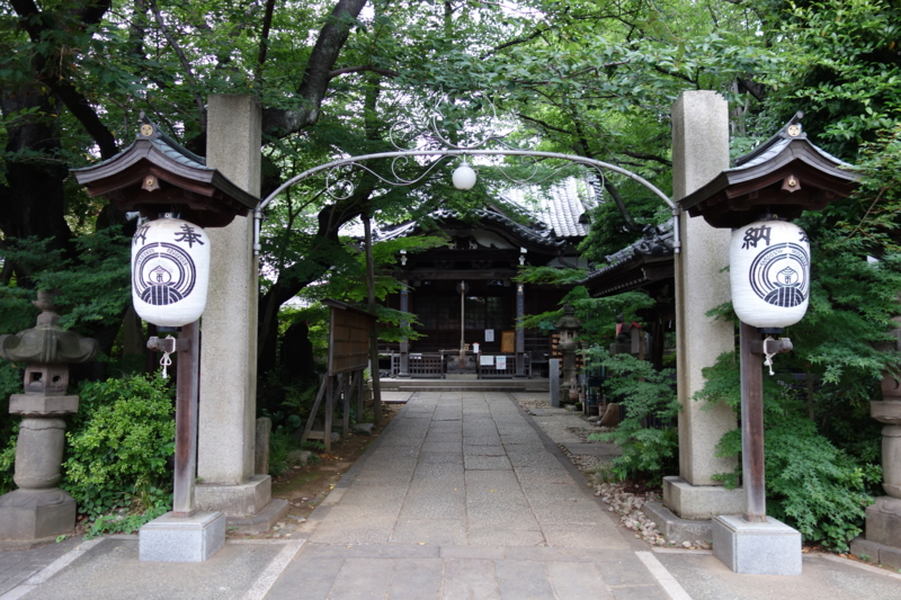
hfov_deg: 65.5
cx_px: 450
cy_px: 300
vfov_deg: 46.4
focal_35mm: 28
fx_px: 701
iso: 200
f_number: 1.8
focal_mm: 10.4
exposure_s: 1/30
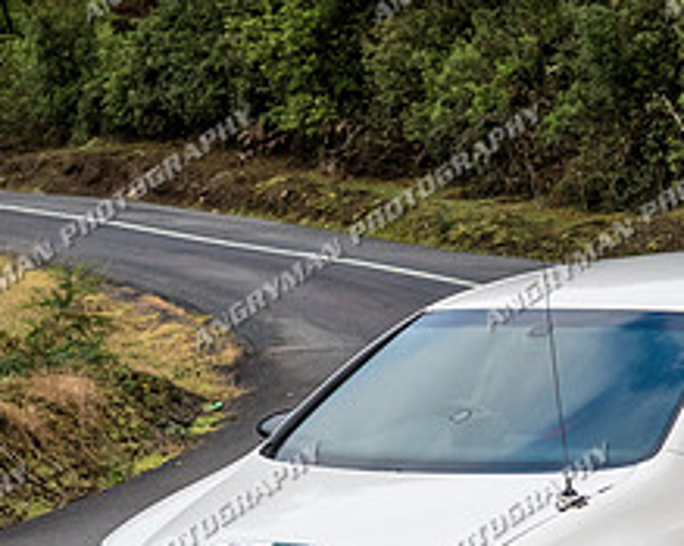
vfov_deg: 8.2
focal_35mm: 187
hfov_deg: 10.3
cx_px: 640
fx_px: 3784
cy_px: 483
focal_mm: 45
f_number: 4
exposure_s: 1/2500
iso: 800
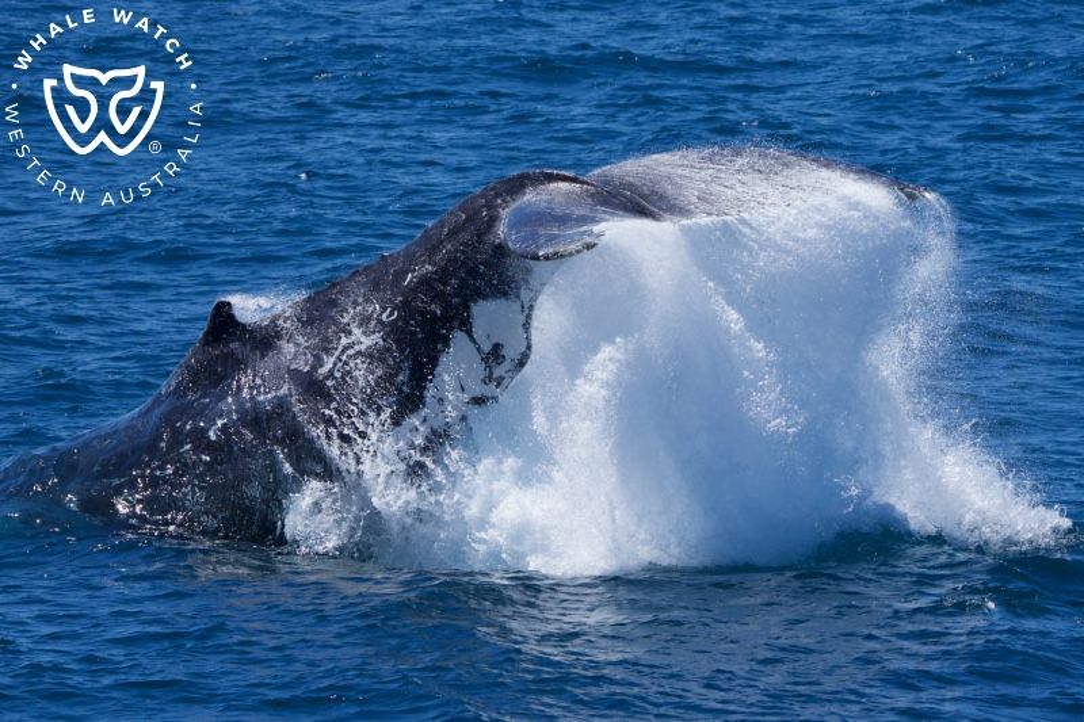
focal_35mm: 312
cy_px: 361
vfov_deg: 4.4
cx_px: 542
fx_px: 9392
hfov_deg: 6.6
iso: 1000
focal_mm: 312
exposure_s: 1/3200
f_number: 8
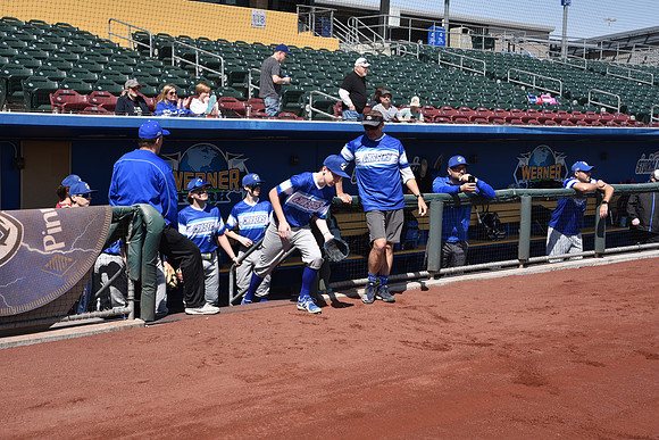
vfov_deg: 24.6
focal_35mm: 55
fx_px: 1007
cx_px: 330
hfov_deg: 36.2
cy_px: 220
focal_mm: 55
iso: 200
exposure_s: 1/320
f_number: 9
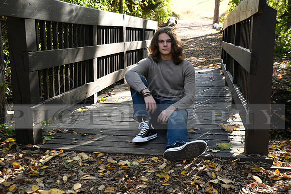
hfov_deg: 41.1
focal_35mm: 48
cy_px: 97
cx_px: 146
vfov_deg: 28.1
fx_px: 388
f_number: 8
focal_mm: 48
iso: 1600
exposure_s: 1/200
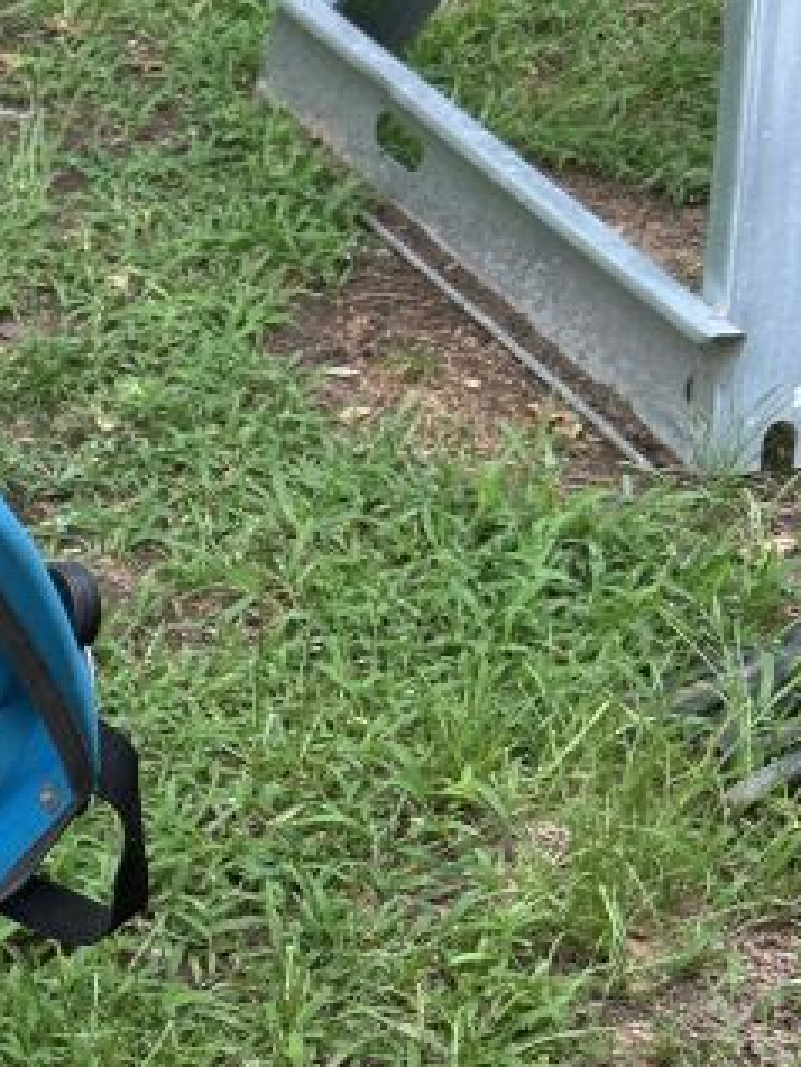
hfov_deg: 16.3
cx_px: -431
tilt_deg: -46.0
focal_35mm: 82
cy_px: 1124
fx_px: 2528
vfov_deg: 22.7
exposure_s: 1/408
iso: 50
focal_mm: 5.7
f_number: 1.5
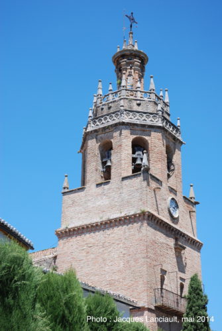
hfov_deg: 20.7
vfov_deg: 30.5
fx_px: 608
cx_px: 111
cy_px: 166
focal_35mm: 66
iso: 100
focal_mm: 44
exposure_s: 1/200
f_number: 7.1
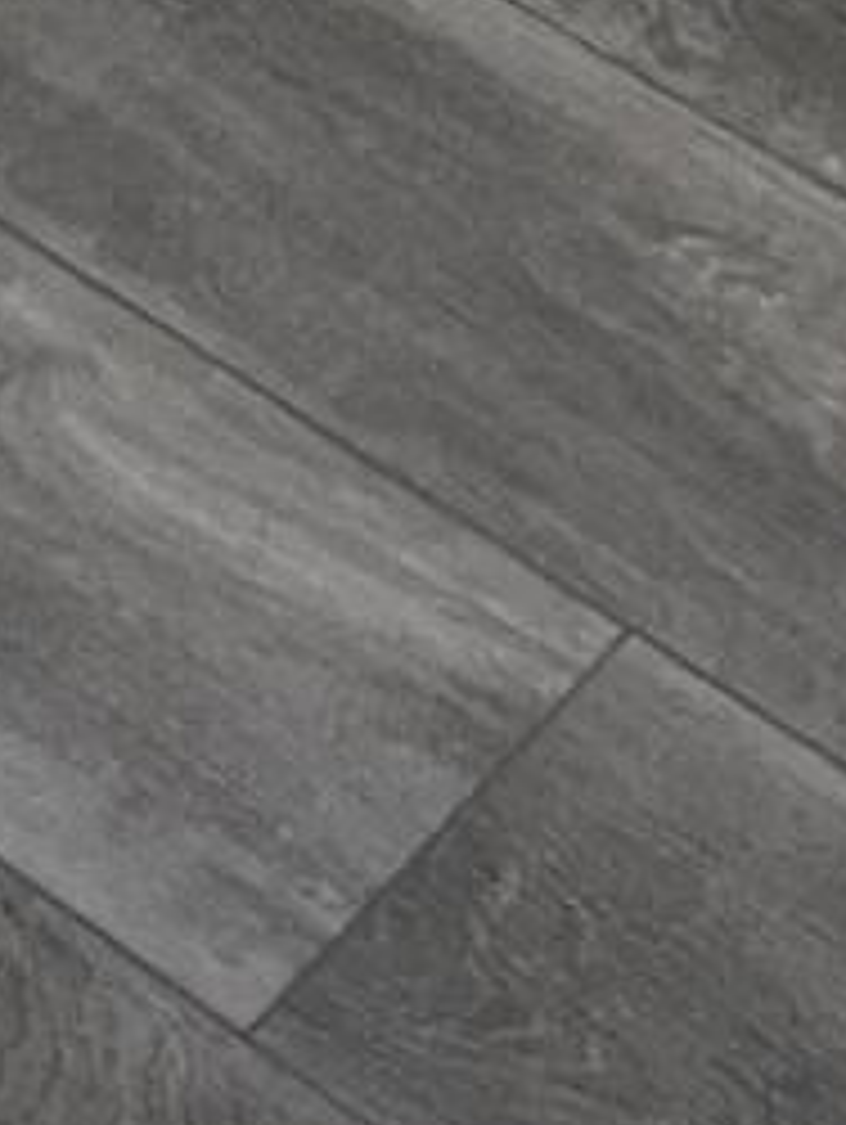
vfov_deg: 7.2
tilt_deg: -11.7
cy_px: -3308
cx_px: -472
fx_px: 6766
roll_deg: +0.9
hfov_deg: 7.0
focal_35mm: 208
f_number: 1.6
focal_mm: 4.2
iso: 125
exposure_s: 1/79
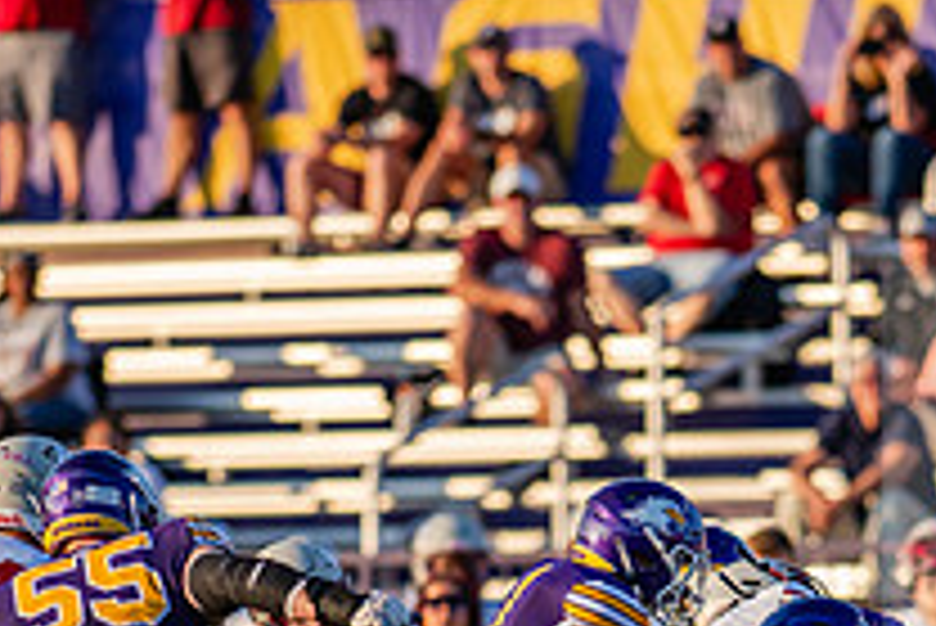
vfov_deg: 1.6
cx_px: 747
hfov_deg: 2.5
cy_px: 813
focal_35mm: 836
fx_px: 21750
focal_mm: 300
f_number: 3.5
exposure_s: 1/1600
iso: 250
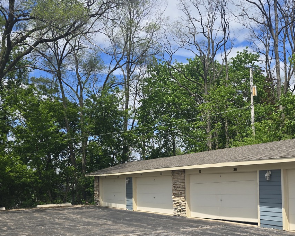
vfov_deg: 38.0
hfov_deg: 46.5
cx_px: 215
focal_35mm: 38
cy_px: 183
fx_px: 332
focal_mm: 6.3
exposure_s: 1/814
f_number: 1.7
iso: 12
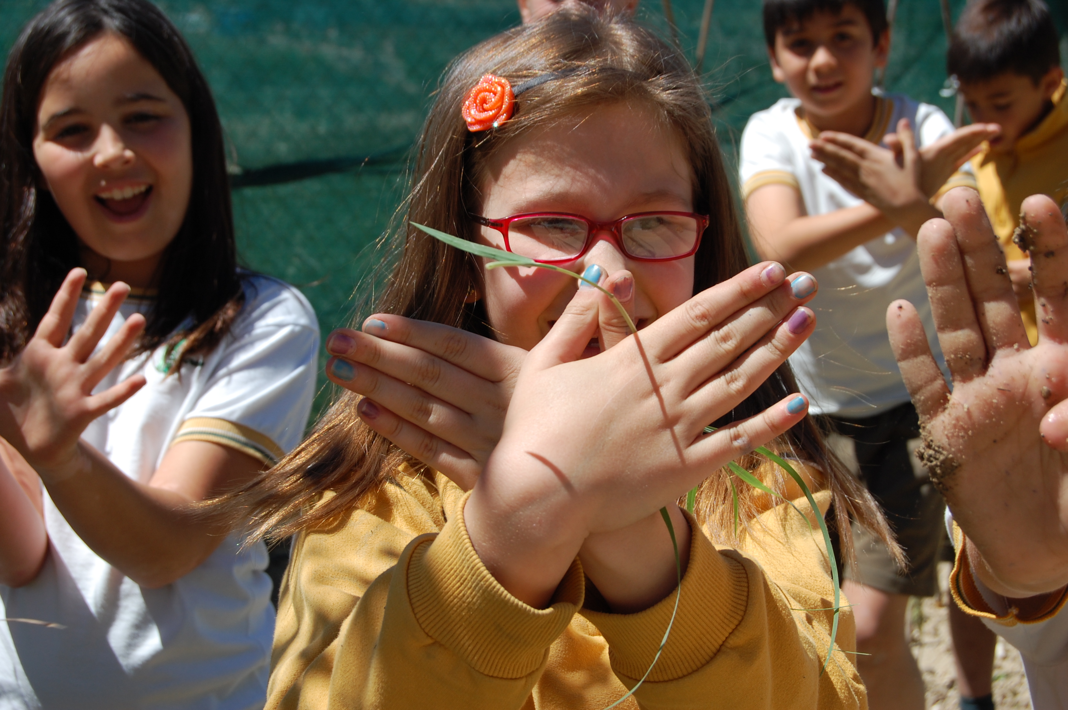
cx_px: 534
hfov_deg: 29.3
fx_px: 2045
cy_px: 355
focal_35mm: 69
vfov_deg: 19.7
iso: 200
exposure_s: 1/400
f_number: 10
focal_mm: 46
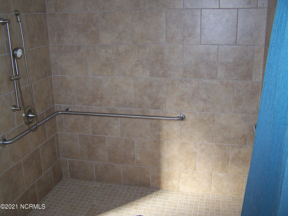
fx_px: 316
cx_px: 144
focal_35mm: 38
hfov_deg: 49.0
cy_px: 108
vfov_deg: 37.7
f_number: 2.8
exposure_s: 1/60
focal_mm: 6.3
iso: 80
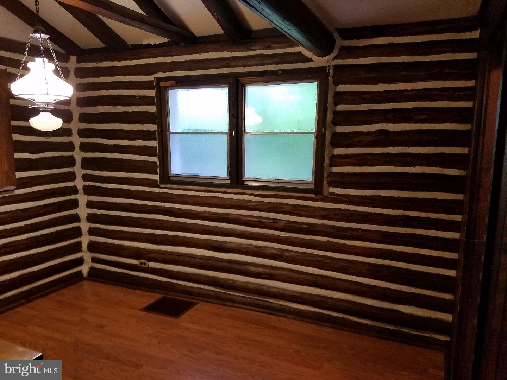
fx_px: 381
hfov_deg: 67.3
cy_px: 190
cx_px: 254
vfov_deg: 53.1
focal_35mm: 26
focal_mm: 4.2
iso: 250
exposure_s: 1/24
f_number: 1.7
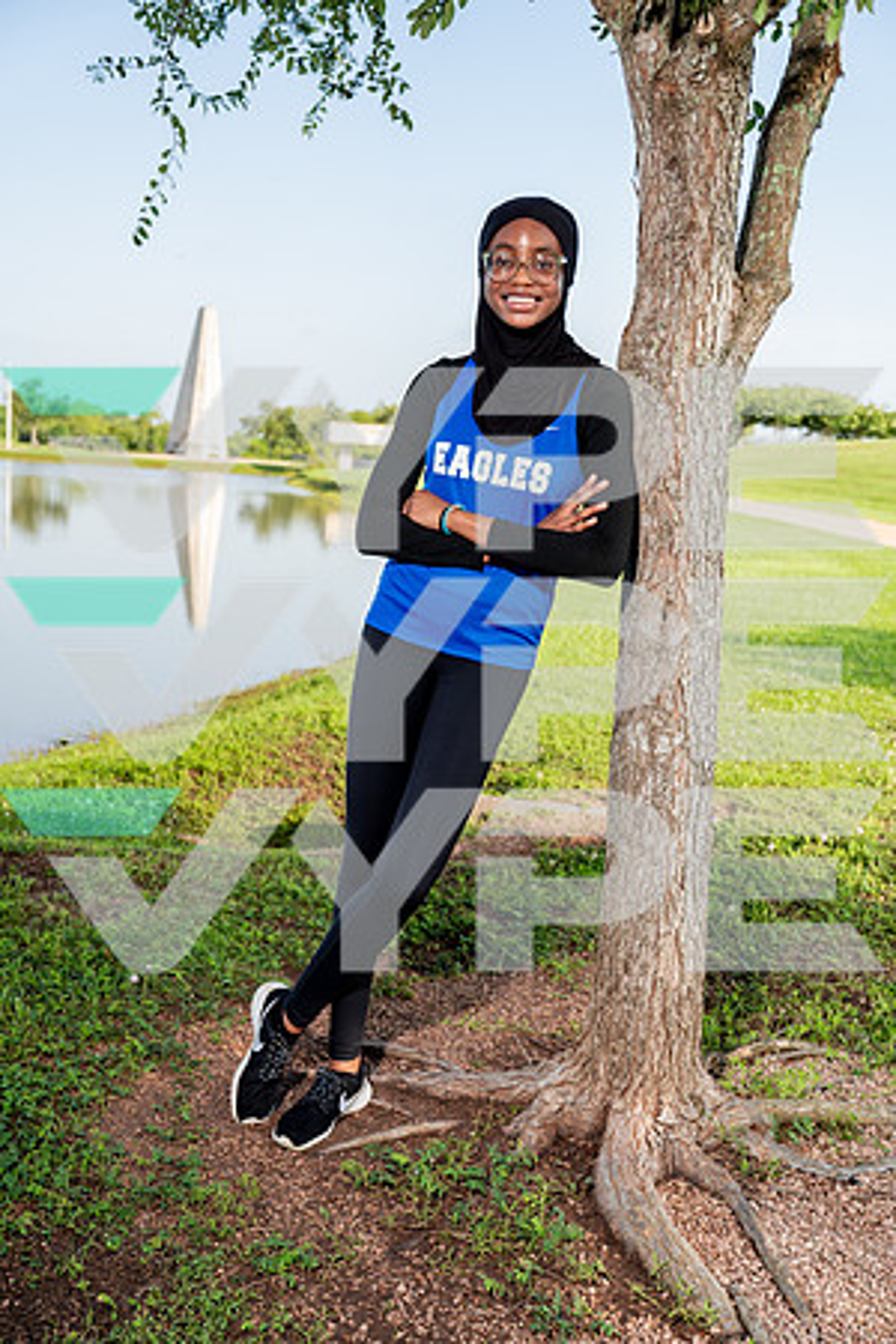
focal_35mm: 37
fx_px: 1381
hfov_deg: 35.9
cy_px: 672
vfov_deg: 51.9
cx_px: 448
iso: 100
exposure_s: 1/250
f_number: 4
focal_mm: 37
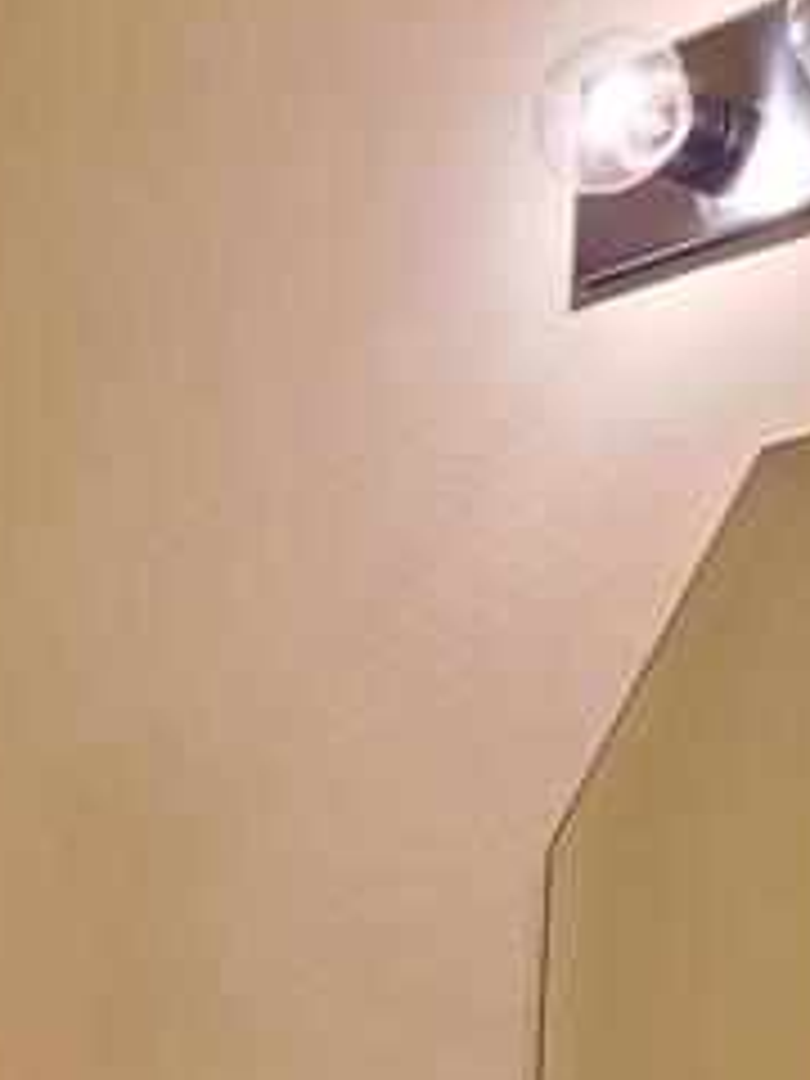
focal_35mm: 80
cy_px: 1606
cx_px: -284
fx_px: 2496
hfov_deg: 17.2
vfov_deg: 20.9
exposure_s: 1/59
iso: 200
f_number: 1.8
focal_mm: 7
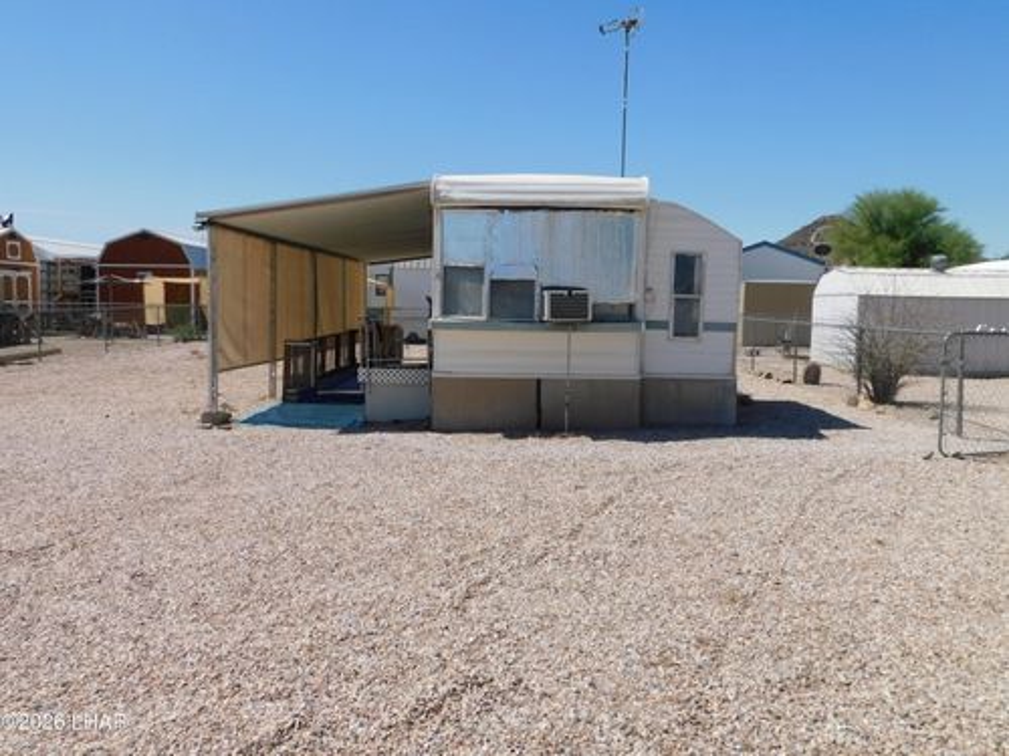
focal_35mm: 30
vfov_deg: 46.8
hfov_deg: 60.0
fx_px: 874
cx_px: 504
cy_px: 378
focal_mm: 5.3
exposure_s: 1/640
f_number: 6.4
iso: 125
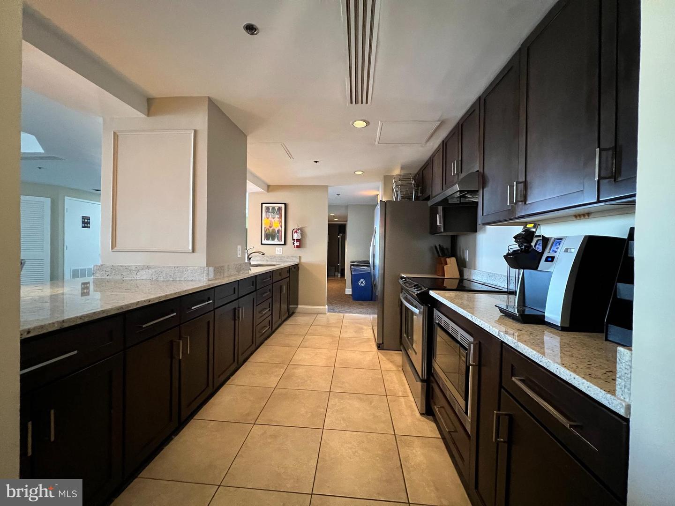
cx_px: 338
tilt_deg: -0.9
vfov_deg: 89.9
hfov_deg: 106.2
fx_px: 253
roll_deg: -0.8
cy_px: 253
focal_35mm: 13
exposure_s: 1/40
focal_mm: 1.57
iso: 1000
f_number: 1.8
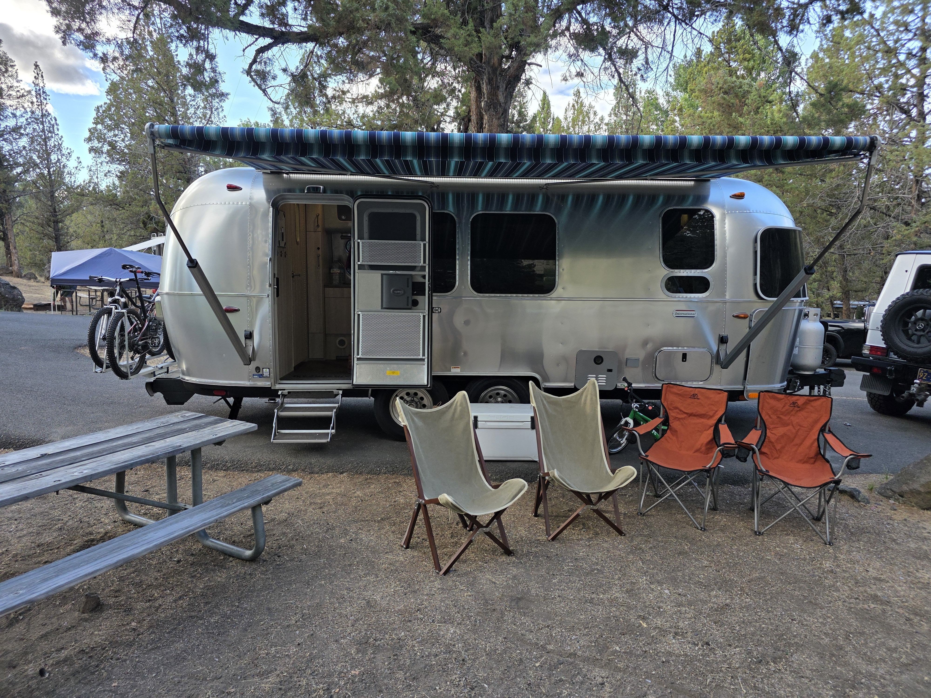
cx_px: 466
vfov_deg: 58.9
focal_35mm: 23
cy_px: 349
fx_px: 619
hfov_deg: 73.9
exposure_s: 1/359
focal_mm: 6.3
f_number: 1.7
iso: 40
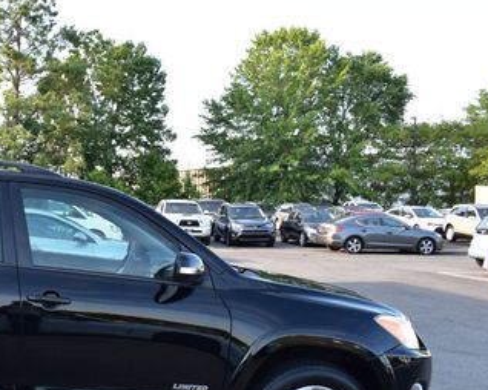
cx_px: 14
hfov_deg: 33.9
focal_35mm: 51
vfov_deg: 29.4
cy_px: 269
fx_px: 736
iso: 400
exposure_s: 1/125
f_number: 9
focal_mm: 18
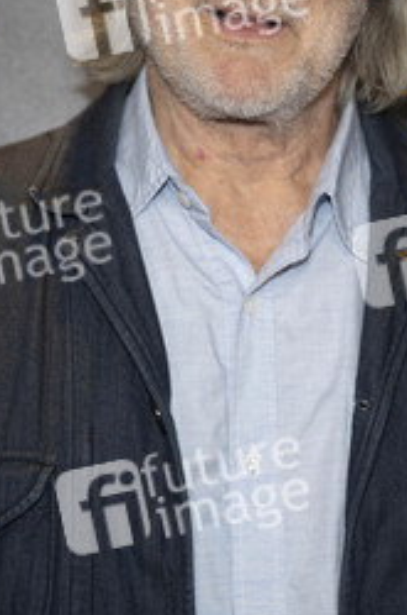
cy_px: 126
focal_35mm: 148
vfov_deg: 13.8
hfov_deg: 9.2
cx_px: 254
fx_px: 2520
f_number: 4
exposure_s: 1/250
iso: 800
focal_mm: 92
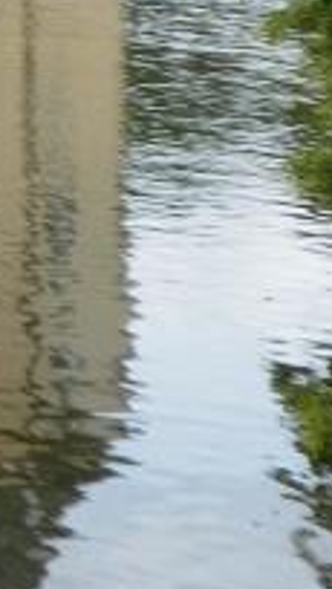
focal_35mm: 131
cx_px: -875
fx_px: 2047
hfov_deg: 7.4
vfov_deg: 15.1
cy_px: -297
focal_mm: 4.3
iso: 80
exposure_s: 1/400
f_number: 3.3
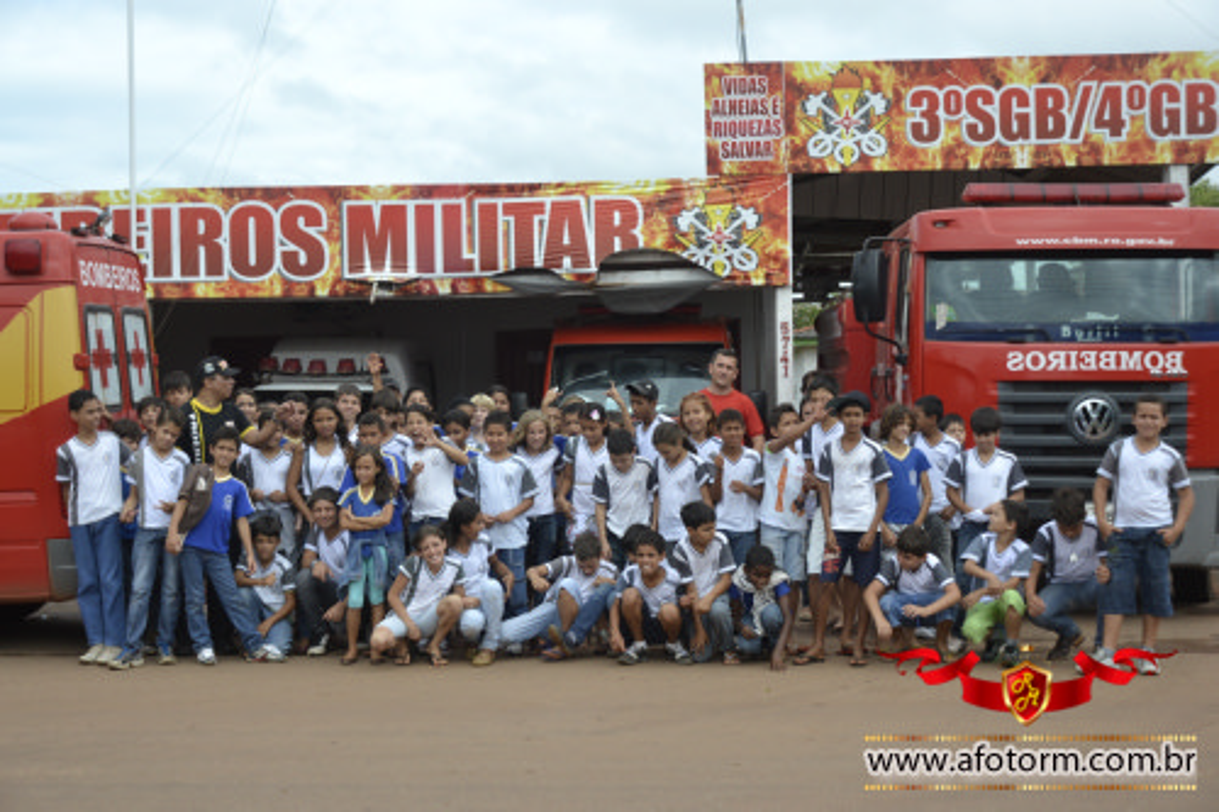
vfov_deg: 25.7
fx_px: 1777
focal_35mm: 52
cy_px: 406
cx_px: 610
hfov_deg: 37.9
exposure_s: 1/1600
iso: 400
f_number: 5.6
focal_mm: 35
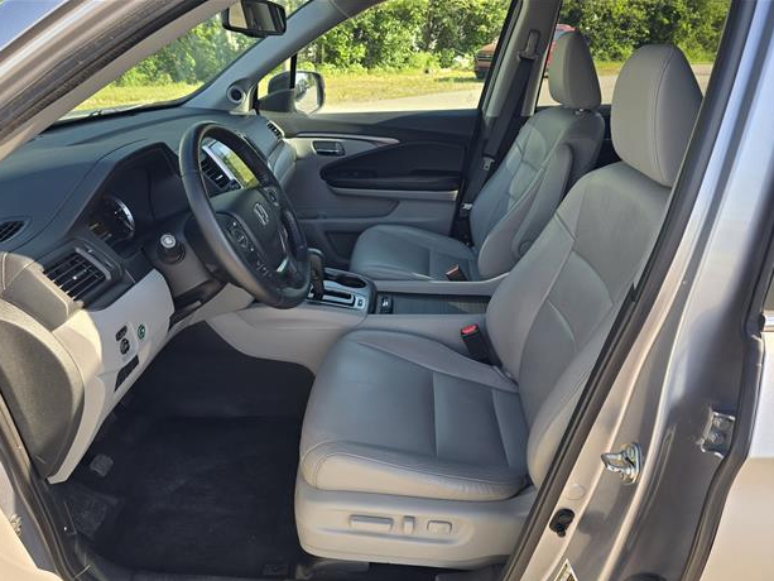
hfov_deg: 71.6
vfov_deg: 56.8
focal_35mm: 24
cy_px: 302
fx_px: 537
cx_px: 378
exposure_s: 1/182
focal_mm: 6.3
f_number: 1.7
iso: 16
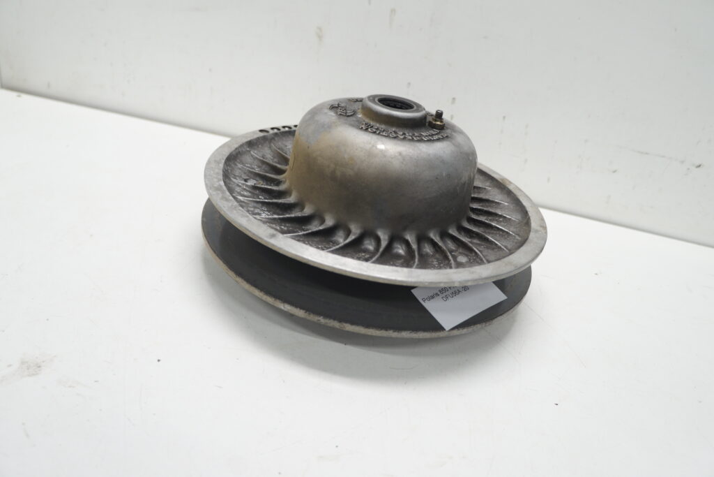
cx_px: 357
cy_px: 238
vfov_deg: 45.7
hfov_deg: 64.5
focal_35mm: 28
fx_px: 565
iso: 200
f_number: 3.5
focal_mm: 19
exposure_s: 1/60
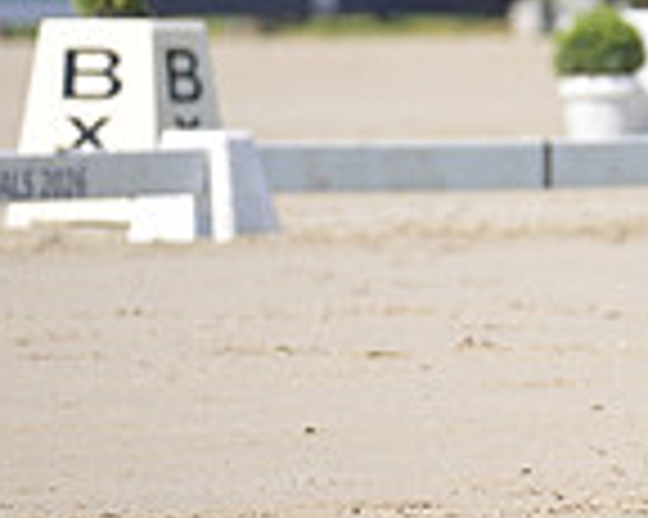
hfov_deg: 1.8
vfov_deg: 1.5
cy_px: -254
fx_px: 20296
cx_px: 1138
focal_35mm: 1059
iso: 280
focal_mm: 280
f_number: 5
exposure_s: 1/1250
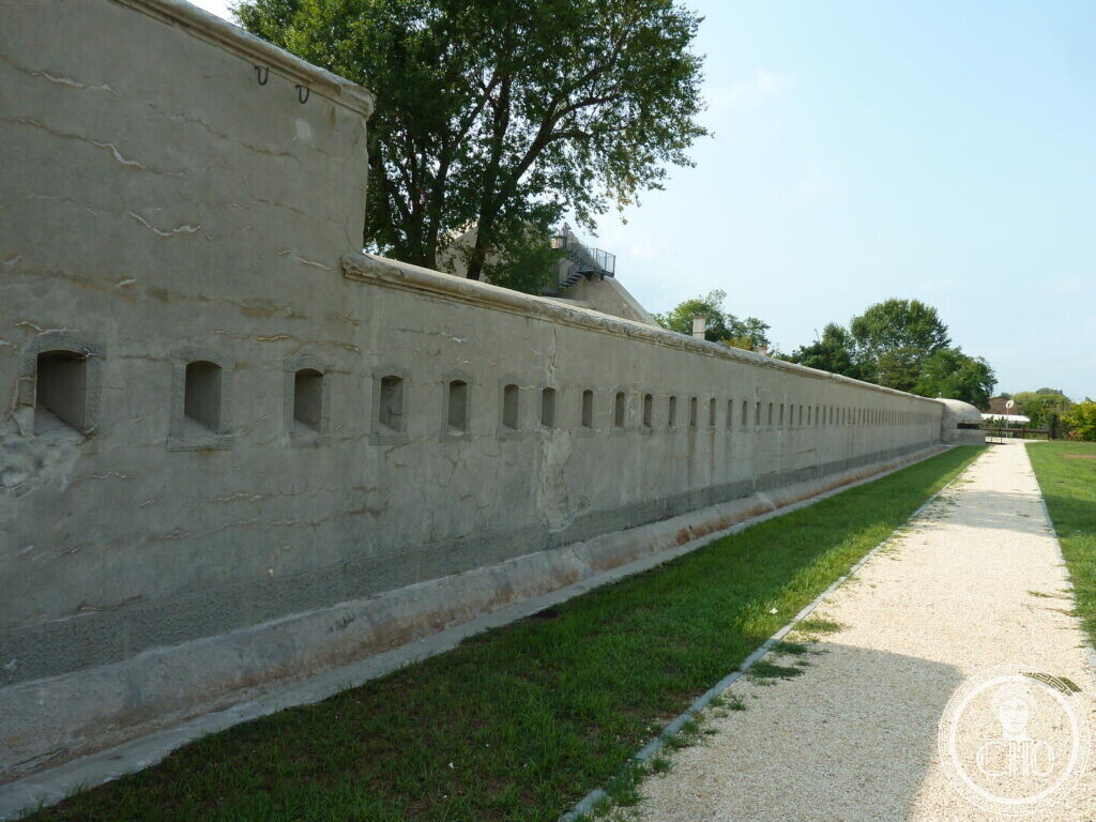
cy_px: 411
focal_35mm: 25
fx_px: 792
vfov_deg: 54.9
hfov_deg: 69.4
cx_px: 548
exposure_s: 1/400
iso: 80
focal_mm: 4.1
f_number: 4
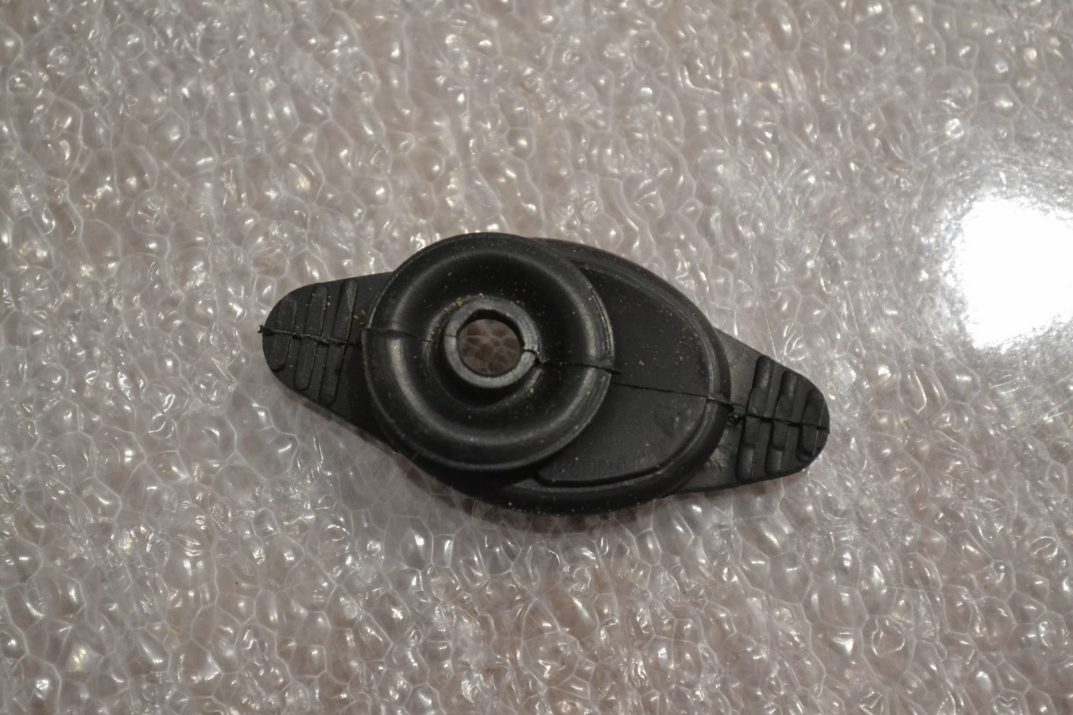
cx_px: 536
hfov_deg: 24.6
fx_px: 2459
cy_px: 358
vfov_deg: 16.6
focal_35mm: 82
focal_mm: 55
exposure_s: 1/25
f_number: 5.6
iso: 3200
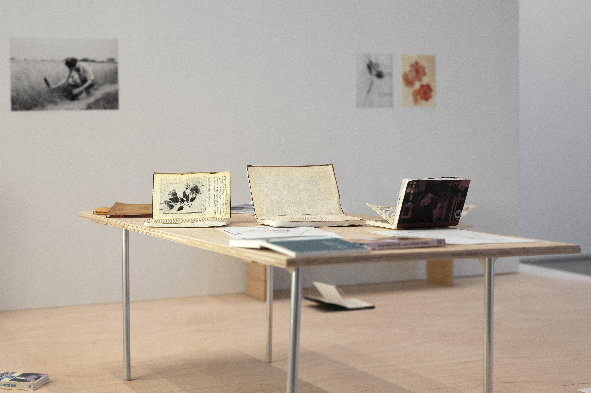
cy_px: 169
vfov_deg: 25.0
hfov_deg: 36.8
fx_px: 886
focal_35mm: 54
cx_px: 241
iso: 200
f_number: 11
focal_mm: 44
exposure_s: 1/1.25
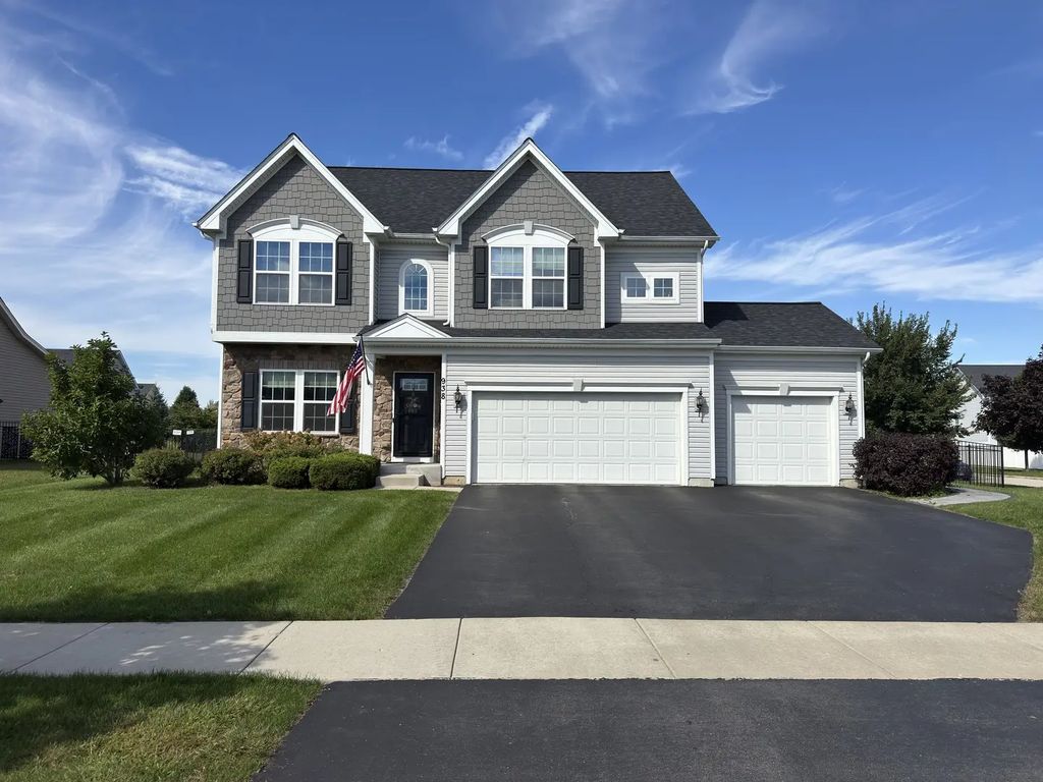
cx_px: 522
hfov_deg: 71.6
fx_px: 723
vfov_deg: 56.8
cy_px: 391
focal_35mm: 24
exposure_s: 1/6024
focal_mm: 6.76
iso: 100
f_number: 1.78
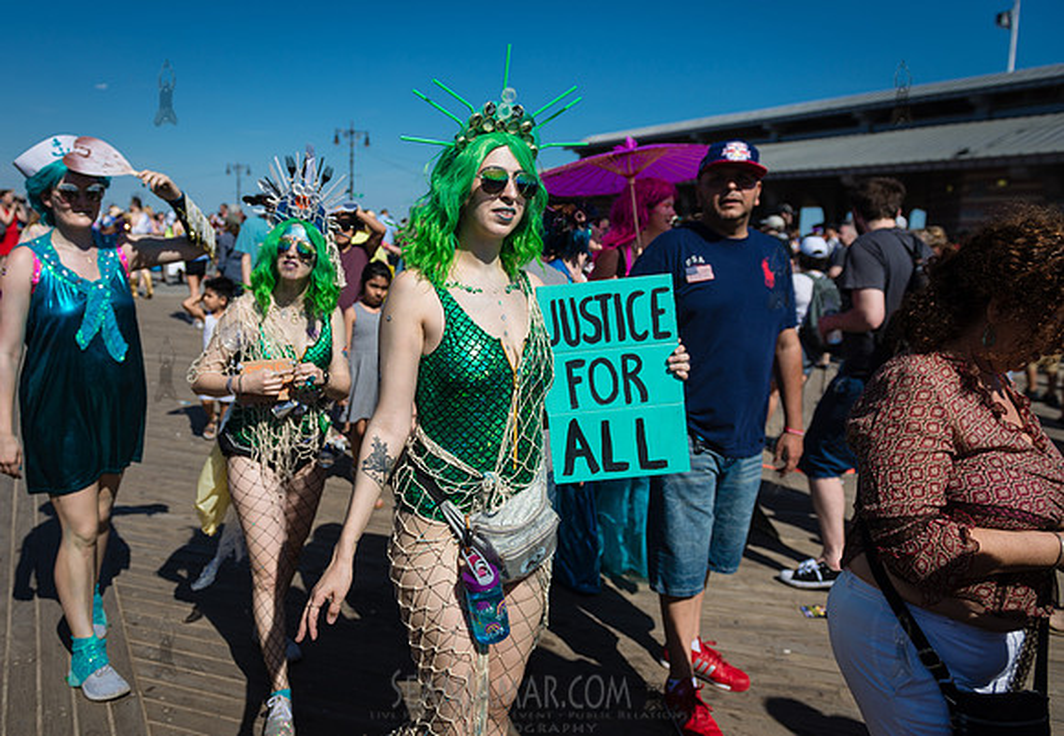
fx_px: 795
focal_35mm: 27
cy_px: 338
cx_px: 468
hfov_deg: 67.4
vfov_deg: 49.6
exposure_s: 1/3200
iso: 100
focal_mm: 24
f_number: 3.5
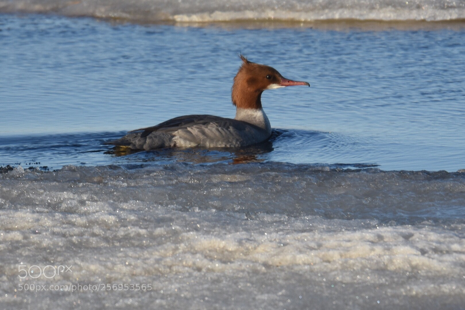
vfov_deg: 1.5
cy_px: 155
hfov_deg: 2.3
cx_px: 232
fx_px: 11625
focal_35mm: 900
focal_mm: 600
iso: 200
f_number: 8
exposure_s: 1/640
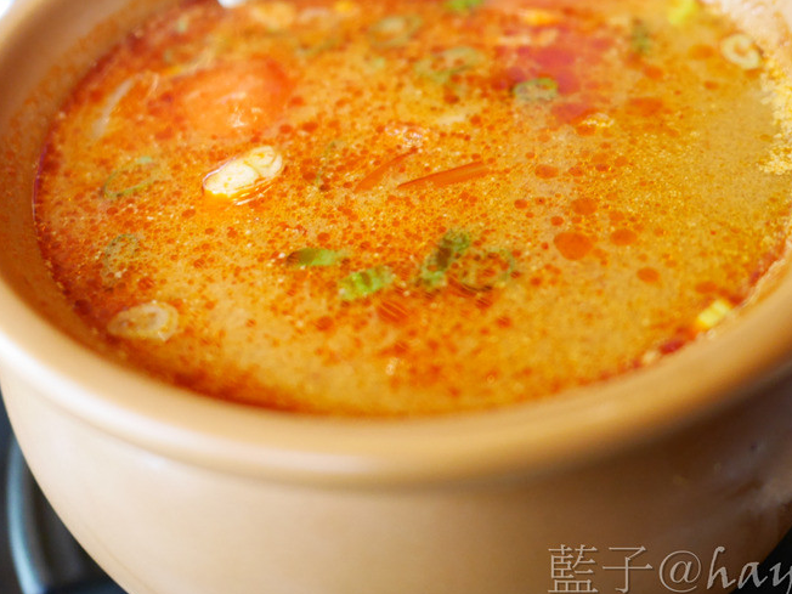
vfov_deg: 31.3
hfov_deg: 41.2
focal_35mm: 46
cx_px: 435
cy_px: 200
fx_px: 1052
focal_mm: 15
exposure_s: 1/60
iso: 1000
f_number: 1.7
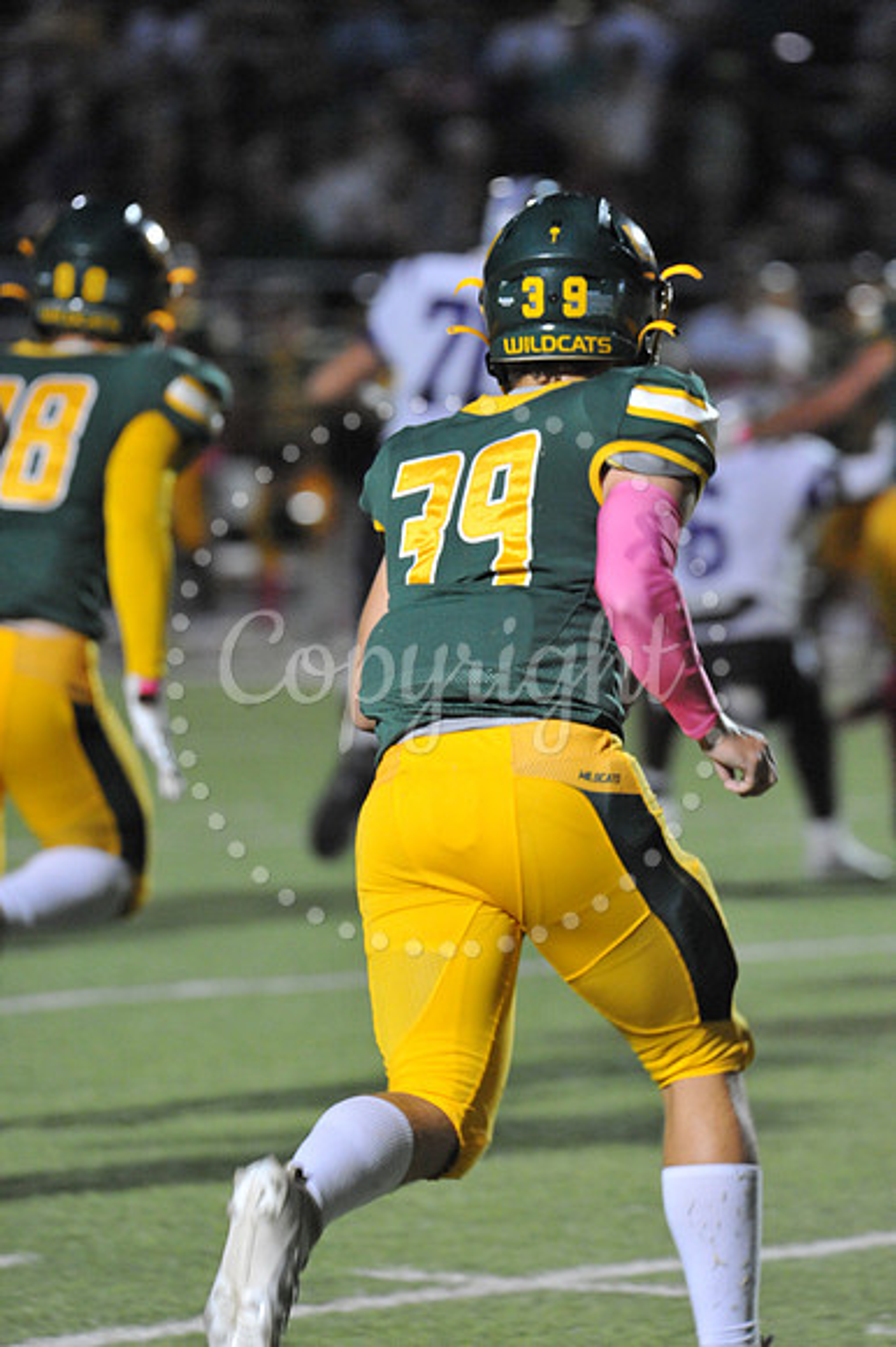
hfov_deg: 3.8
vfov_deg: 5.7
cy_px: 674
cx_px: 448
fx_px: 13455
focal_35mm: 360
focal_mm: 360
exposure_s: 1/200
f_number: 7.1
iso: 6400
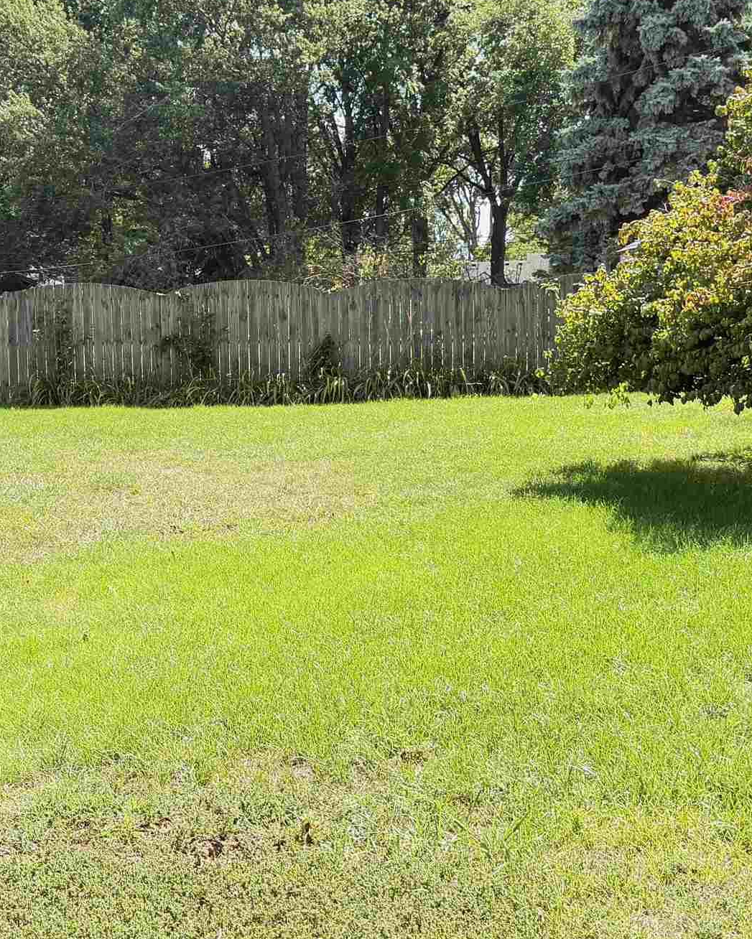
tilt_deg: -5.9
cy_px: 426
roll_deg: +1.6
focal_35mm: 55
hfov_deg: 27.4
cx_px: 239
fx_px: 1530
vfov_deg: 34.1
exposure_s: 1/1032
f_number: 1.78
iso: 100
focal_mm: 6.76
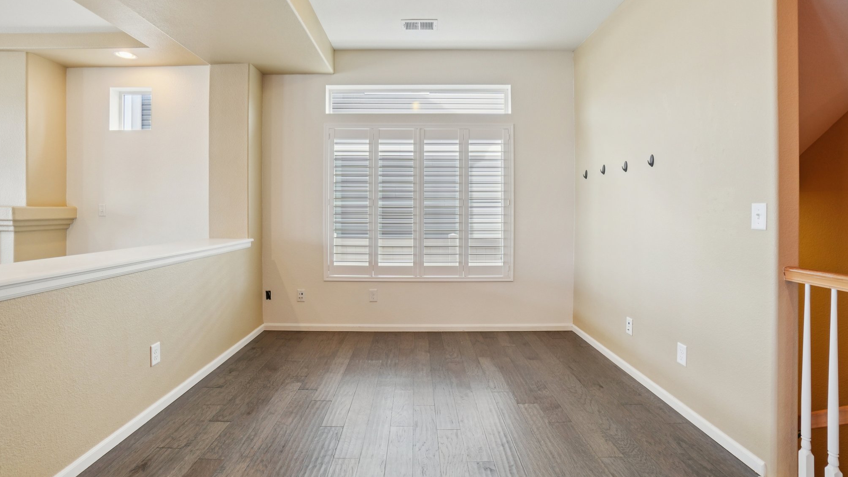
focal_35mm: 16
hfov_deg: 99.4
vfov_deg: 66.8
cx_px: 419
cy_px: 209
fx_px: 360
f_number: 8
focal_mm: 10
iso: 400
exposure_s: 1/25
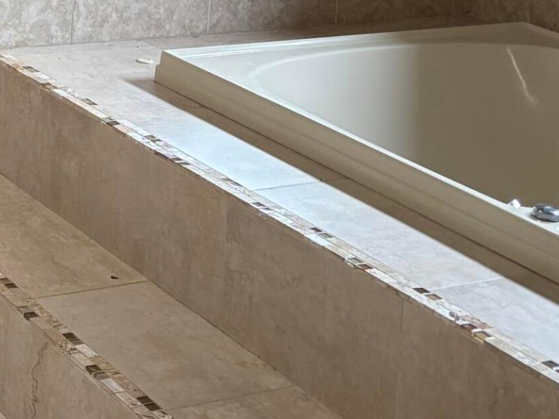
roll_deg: -2.7
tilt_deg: -3.1
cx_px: -112
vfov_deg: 14.5
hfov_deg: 19.8
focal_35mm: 93
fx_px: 1502
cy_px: -262
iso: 160
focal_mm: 5.96
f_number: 1.6
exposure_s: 1/60
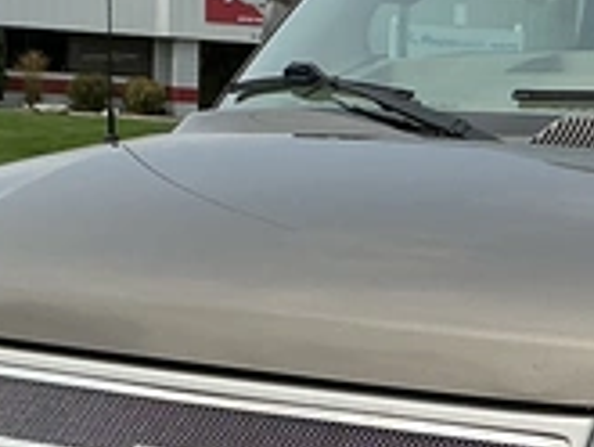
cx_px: 691
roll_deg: -2.0
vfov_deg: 11.6
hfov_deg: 15.0
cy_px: 427
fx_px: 2181
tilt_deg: -6.4
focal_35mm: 127
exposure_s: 1/1848
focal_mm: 3
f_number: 1.8
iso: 25
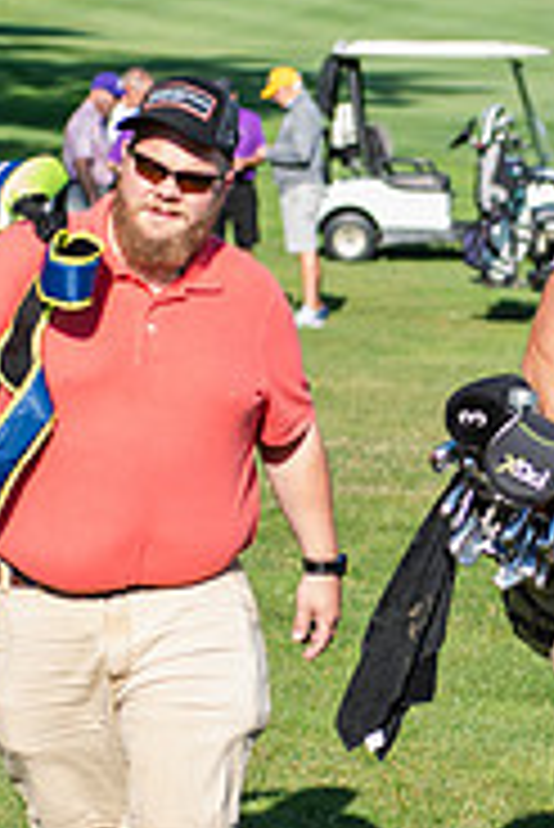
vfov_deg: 9.3
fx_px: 5091
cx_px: 563
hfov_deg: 6.2
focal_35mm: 221
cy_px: 335
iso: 200
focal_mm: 70
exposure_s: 1/1000
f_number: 3.2
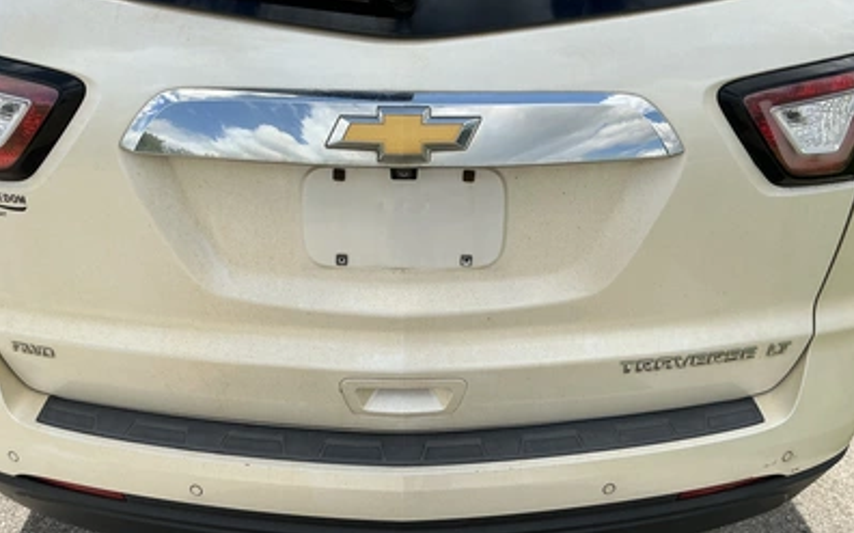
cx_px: 429
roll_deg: -1.3
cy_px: 287
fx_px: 698
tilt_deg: -26.9
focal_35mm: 30
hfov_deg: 62.9
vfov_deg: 41.8
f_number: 1.8
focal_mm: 3
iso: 25
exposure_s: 1/1534
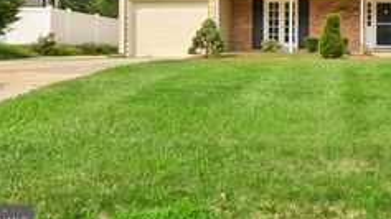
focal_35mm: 42
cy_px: -40
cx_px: 356
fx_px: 435
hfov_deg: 43.9
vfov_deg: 25.5
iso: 100
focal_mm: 19
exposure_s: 1/200
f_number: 8
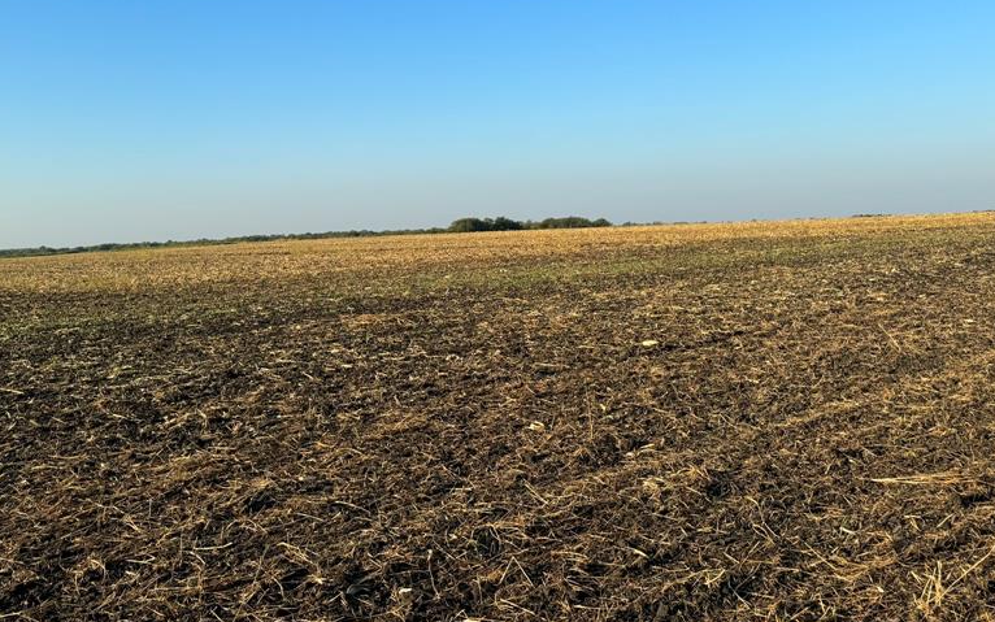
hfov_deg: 56.5
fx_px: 922
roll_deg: +1.9
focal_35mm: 34
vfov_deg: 36.6
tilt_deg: +4.4
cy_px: 169
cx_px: 426
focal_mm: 6.86
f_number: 1.78
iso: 80
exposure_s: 1/3597
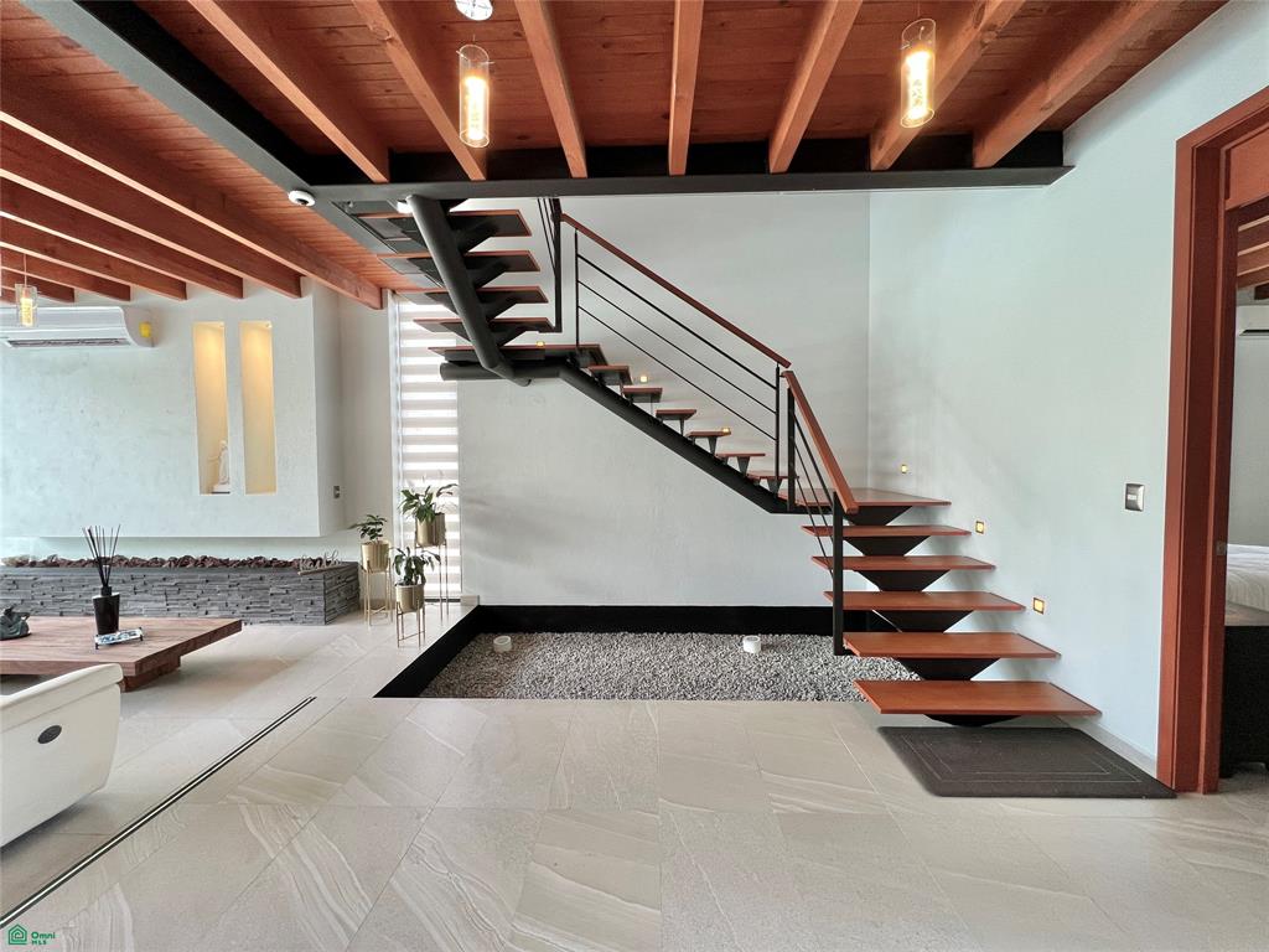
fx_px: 477
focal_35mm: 13
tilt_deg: -2.3
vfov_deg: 89.9
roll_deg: +0.0
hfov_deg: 106.2
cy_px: 476
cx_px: 634
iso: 125
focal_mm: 1.57
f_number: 1.8
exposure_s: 1/120
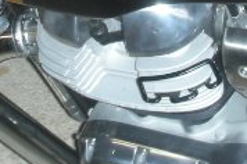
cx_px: 86
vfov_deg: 8.1
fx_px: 1123
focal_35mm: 164
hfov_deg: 12.5
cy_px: -92
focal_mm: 5.8
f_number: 2.8
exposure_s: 1/60
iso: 128
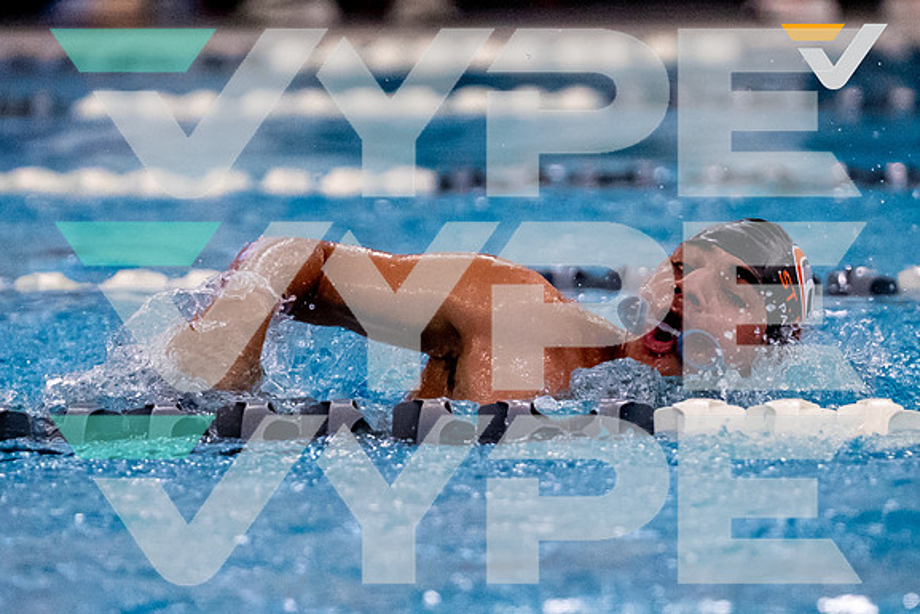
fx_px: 11604
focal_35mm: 454
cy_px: 246
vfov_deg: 3.0
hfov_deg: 4.5
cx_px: 521
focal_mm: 200
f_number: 2.8
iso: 6400
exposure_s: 1/1600
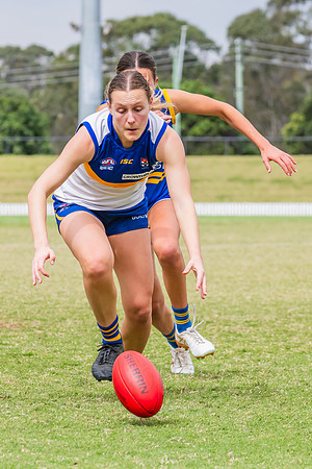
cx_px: 118
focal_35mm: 293
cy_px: 201
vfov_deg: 7.0
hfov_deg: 4.7
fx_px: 3804
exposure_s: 1/1250
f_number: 9
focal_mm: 170
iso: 800
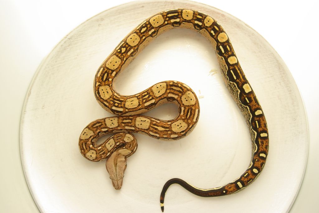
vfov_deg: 29.0
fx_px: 412
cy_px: 106
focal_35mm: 46
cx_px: 160
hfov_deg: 42.3
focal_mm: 31
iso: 200
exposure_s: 1/500
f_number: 4
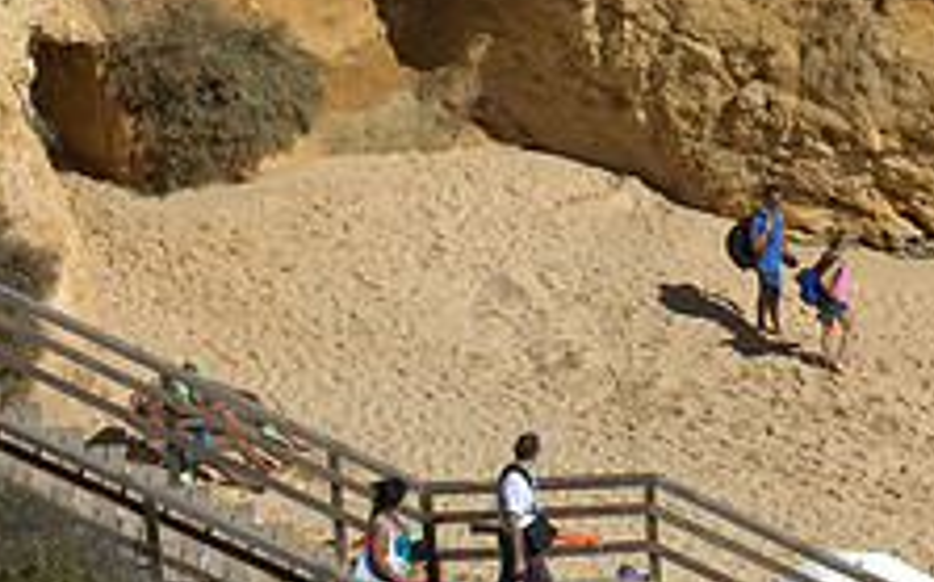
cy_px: 73
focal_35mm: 308
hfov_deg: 6.8
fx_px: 7834
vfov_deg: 4.3
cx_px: 1076
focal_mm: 116
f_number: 13
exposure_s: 1/640
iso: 200
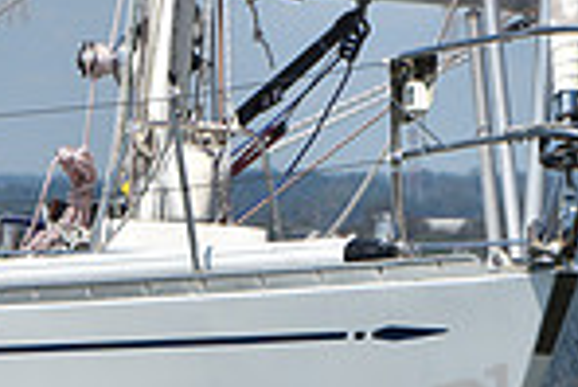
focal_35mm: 784
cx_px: 234
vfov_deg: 1.8
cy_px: 213
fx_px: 12600
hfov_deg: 2.6
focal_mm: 200
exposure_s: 1/1250
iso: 320
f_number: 10
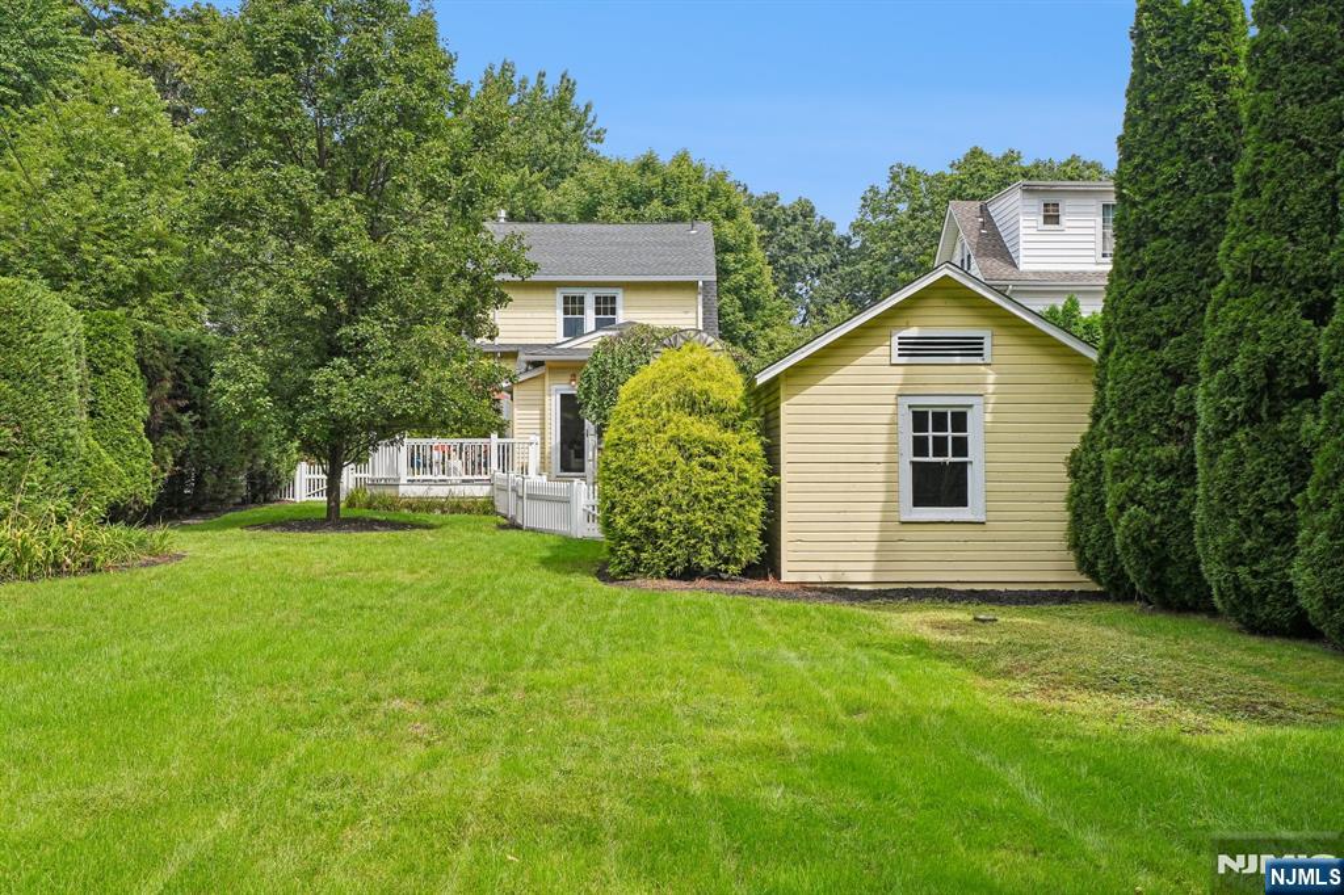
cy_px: 448
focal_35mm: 33
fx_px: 1232
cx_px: 672
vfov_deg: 39.9
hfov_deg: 57.2
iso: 200
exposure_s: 1/400
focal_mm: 22.2
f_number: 8
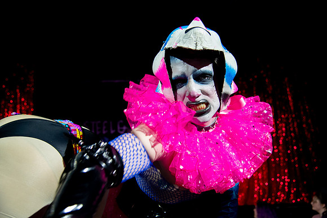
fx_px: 318
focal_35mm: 35
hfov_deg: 54.5
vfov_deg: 37.8
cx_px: 164
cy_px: 109
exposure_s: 1/160
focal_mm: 35
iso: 6400
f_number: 4
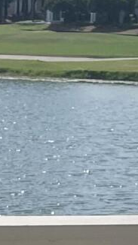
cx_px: -29
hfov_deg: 7.2
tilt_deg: -30.3
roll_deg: -1.2
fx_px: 1088
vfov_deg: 10.7
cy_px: 617
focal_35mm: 167
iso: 32
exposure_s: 1/6250
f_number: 1.6
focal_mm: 5.1
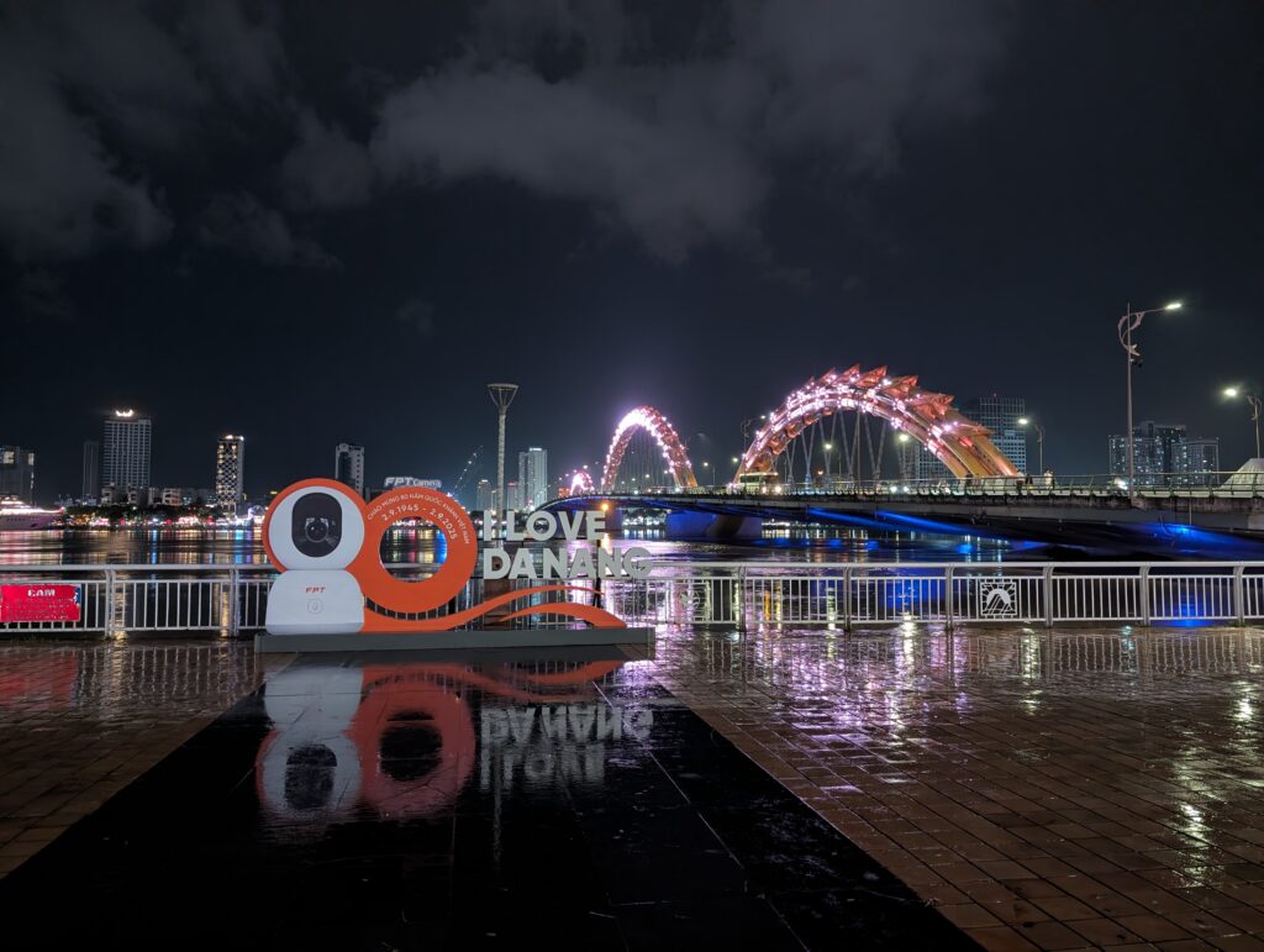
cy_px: 476
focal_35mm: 24
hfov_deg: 71.5
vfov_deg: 56.9
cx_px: 632
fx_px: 878
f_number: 1.68
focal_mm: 6.9
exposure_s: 1/33.3
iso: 827
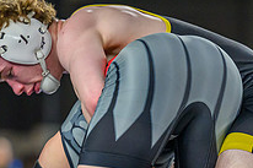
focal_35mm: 553
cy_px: 179
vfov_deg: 2.5
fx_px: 3883
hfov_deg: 3.7
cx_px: 140
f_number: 2.8
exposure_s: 1/1000
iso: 2500
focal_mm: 155
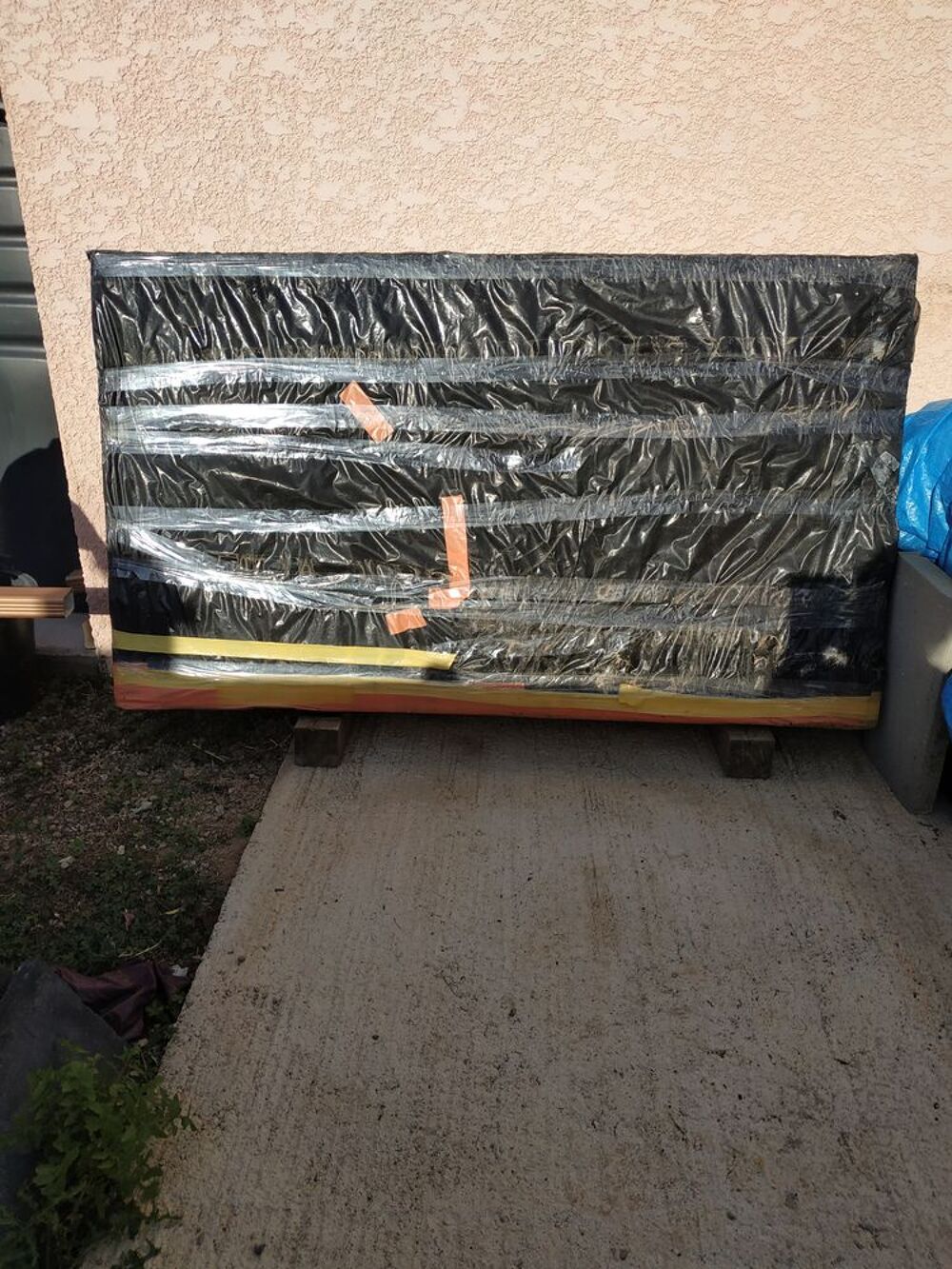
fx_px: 880
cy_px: 634
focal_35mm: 24
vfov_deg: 71.6
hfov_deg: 56.8
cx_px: 476
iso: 160
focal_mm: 3.94
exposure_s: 1/3374
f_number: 1.9
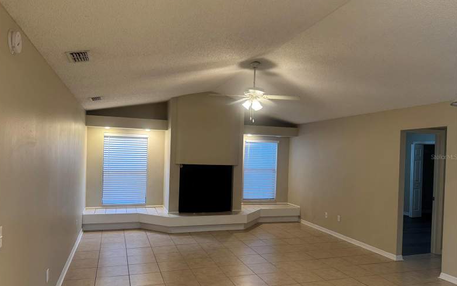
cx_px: 225
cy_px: 157
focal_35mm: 26
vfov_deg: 47.5
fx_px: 324
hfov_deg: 70.4
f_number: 1.78
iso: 125
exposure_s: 1/60
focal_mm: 6.76
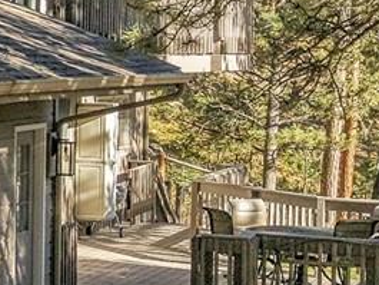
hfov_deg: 11.6
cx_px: -471
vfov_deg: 10.2
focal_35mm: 145
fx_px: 1588
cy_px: 140
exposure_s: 1/3000
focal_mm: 8.67
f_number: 1.8
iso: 190
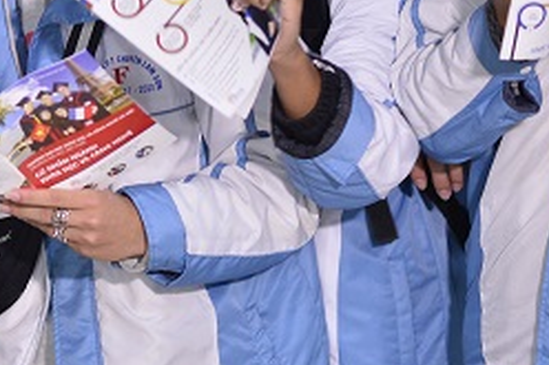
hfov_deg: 8.5
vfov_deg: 5.7
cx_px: 33
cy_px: -52
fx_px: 3657
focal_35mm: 240
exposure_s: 1/160
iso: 1000
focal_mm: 85
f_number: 1.8
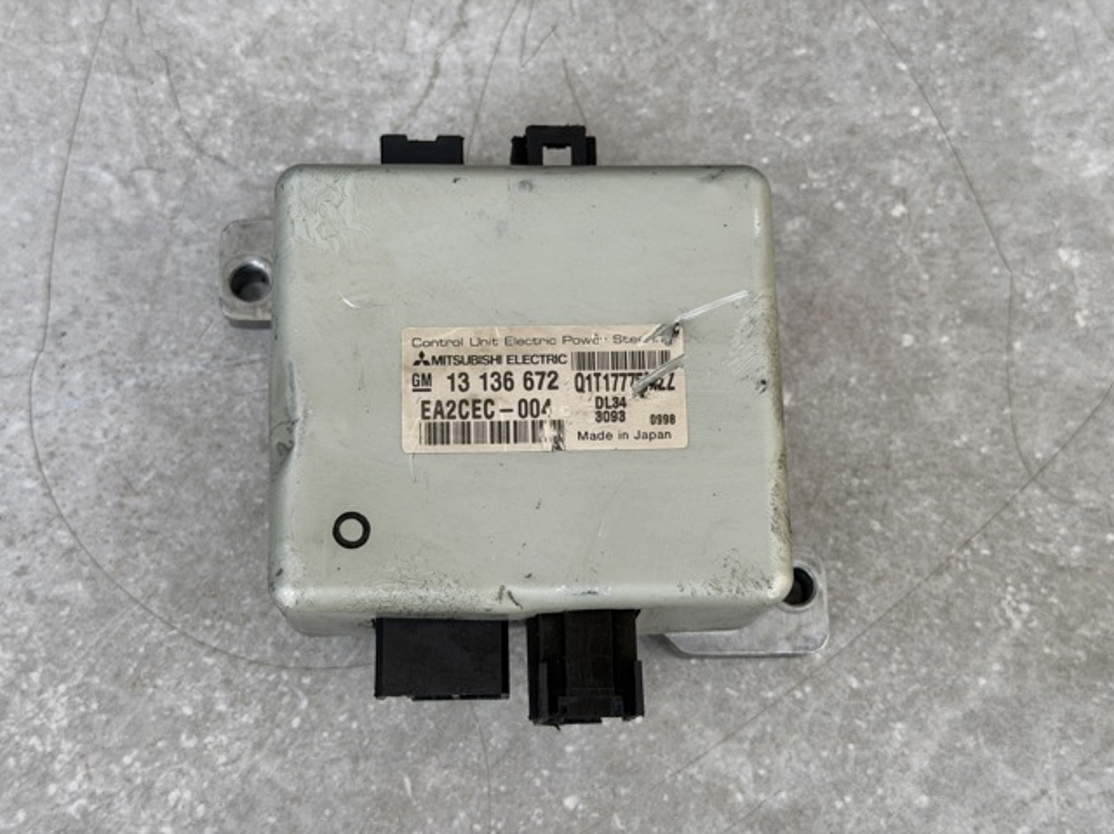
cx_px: 557
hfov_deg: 39.7
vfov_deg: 30.2
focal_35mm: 48
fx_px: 1544
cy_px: 417
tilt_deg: -74.2
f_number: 1.78
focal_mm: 6.76
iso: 64
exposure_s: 1/452
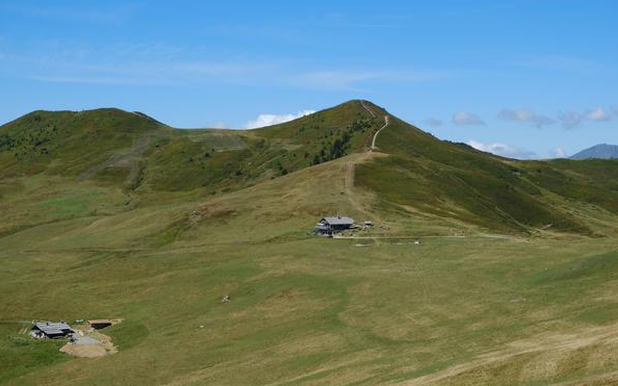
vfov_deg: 18.6
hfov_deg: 29.4
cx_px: 310
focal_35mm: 70
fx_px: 1179
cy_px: 195
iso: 160
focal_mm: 45
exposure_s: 1/680
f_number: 5.6
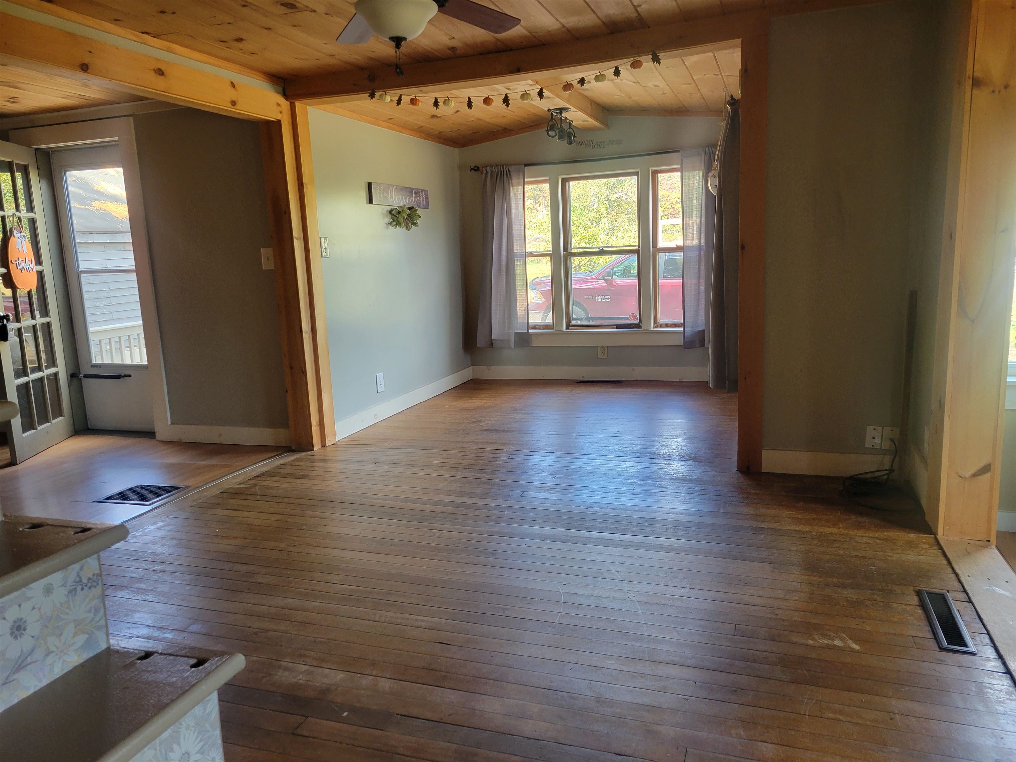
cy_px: 381
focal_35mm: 26
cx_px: 508
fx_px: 763
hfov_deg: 67.3
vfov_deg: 53.1
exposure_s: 1/120
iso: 200
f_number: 1.8
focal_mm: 5.4
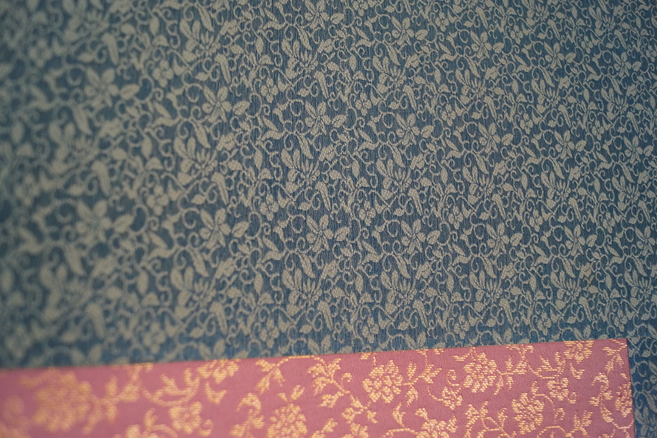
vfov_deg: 47.9
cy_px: 219
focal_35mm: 27
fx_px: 493
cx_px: 328
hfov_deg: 67.4
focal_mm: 18
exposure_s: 1/160
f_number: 4
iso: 1250
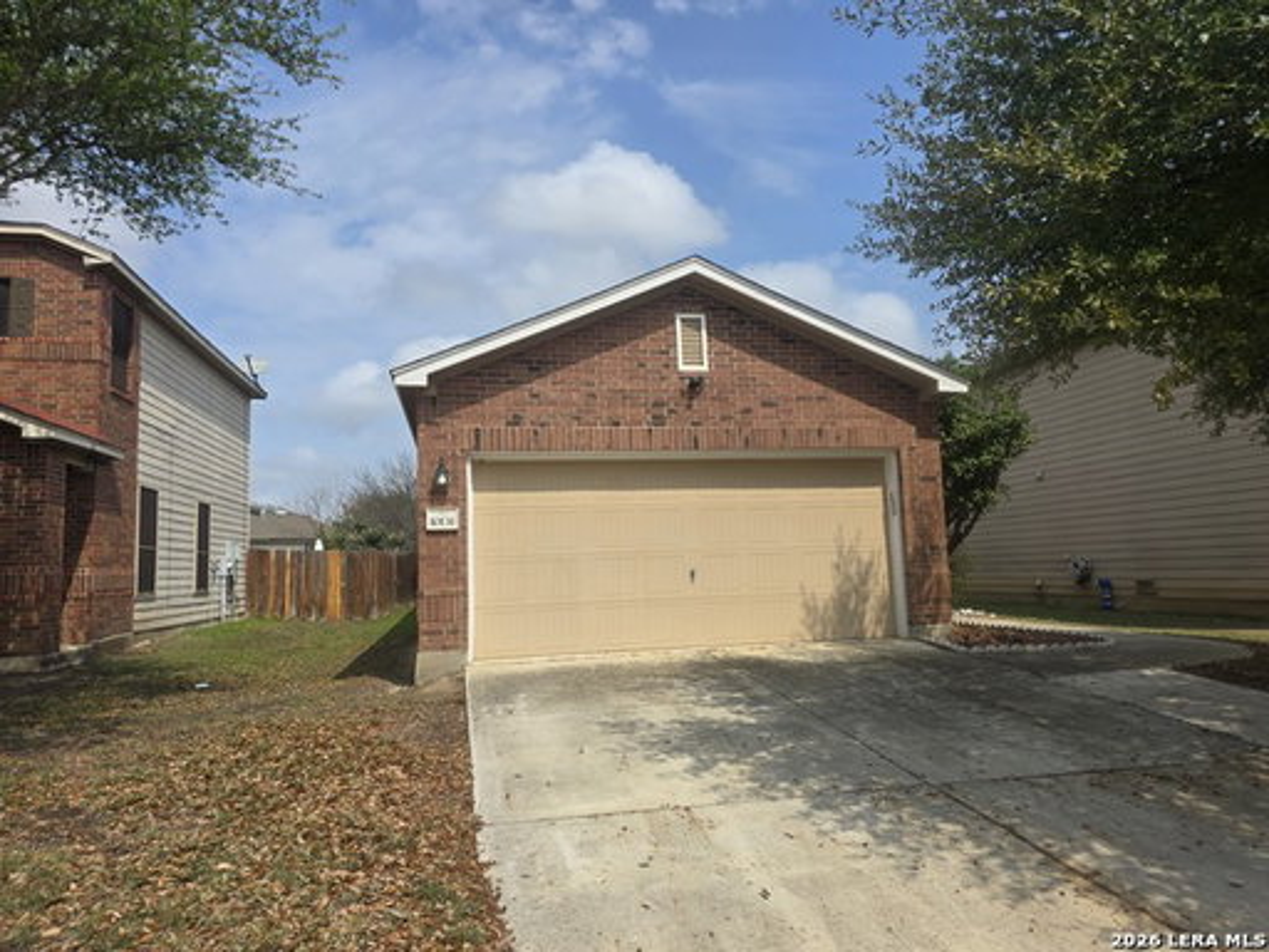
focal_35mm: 23
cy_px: 476
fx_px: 843
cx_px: 634
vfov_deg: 58.9
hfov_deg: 73.9
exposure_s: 1/1199
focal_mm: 6.3
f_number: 1.7
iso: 12
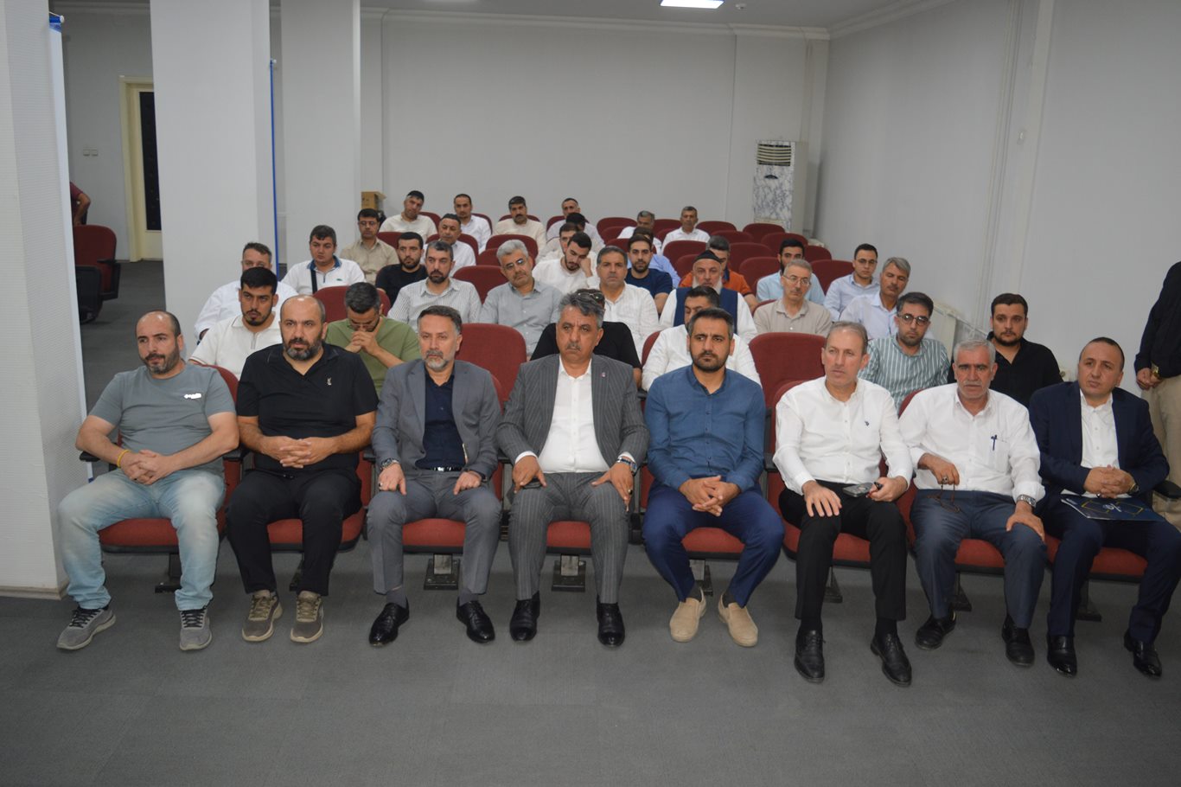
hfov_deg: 61.9
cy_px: 394
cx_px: 590
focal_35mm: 30
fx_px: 984
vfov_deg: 43.6
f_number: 3.8
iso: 500
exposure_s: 1/60
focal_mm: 20
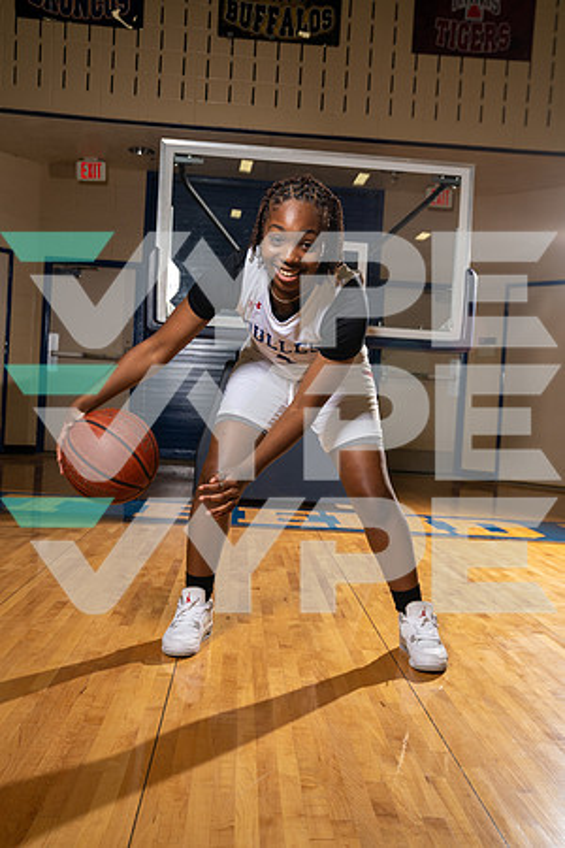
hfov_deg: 38.9
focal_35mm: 34
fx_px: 800
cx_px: 282
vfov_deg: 55.8
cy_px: 424
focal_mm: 34
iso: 400
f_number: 5.6
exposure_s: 1/250
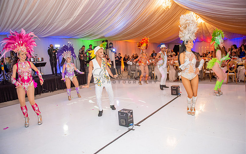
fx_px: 168
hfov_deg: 72.5
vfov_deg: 49.3
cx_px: 124
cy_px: 76
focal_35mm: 25
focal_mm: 24
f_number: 2.8
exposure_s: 1/160
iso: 1000
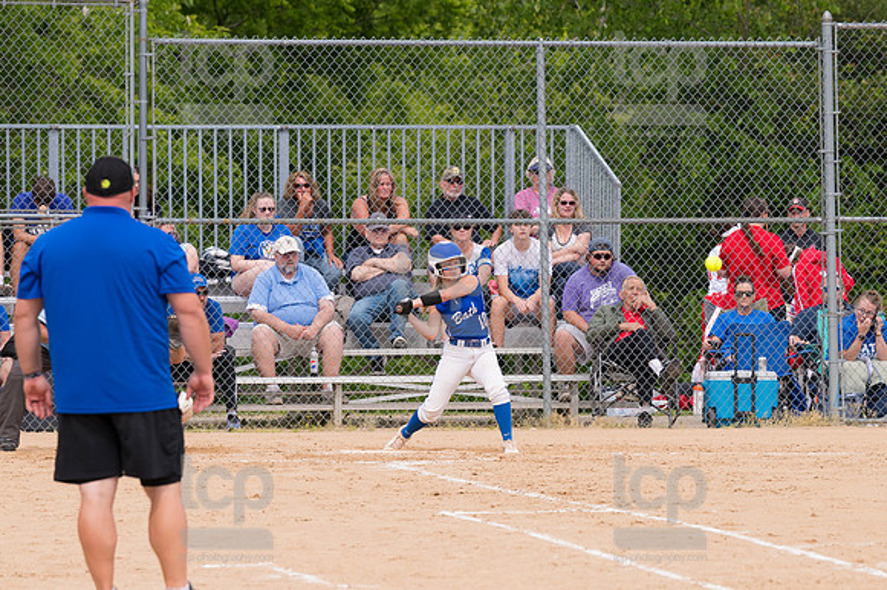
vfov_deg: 4.6
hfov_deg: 6.9
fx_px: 7387
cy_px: 295
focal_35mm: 300
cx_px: 444
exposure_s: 1/1600
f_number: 5.6
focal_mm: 200
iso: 320
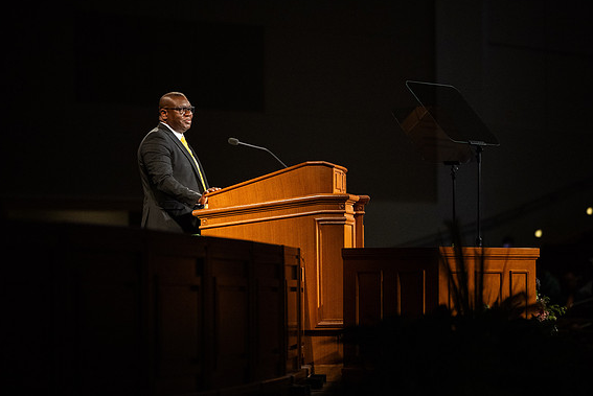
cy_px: 195
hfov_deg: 11.2
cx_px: 301
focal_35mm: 184
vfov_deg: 7.5
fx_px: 3033
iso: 3200
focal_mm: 180
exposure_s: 1/320
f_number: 2.8
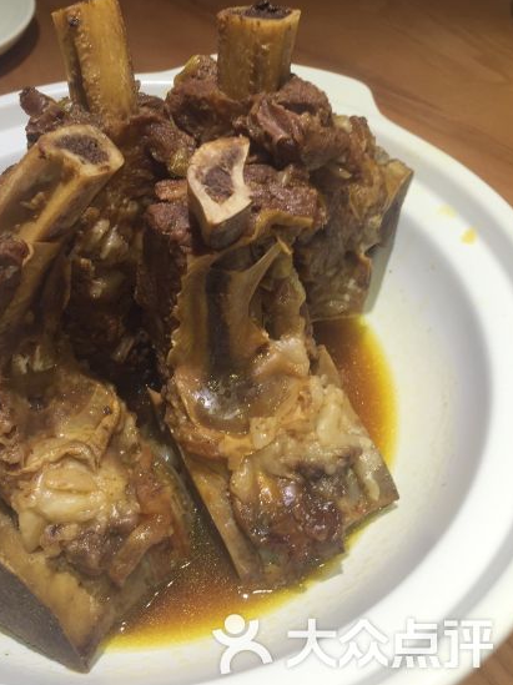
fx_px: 732
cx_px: 198
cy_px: 272
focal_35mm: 37
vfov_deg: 49.8
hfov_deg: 38.4
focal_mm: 4.15
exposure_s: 1/100
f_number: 2.2
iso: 40
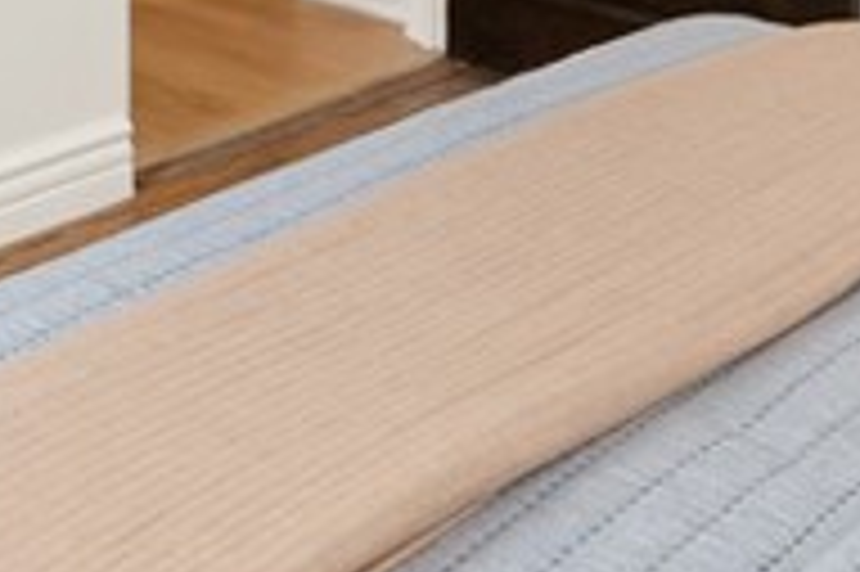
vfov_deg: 13.8
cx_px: 302
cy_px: -516
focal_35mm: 86
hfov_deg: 23.6
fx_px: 2053
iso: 640
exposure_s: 1/4
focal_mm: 16
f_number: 9
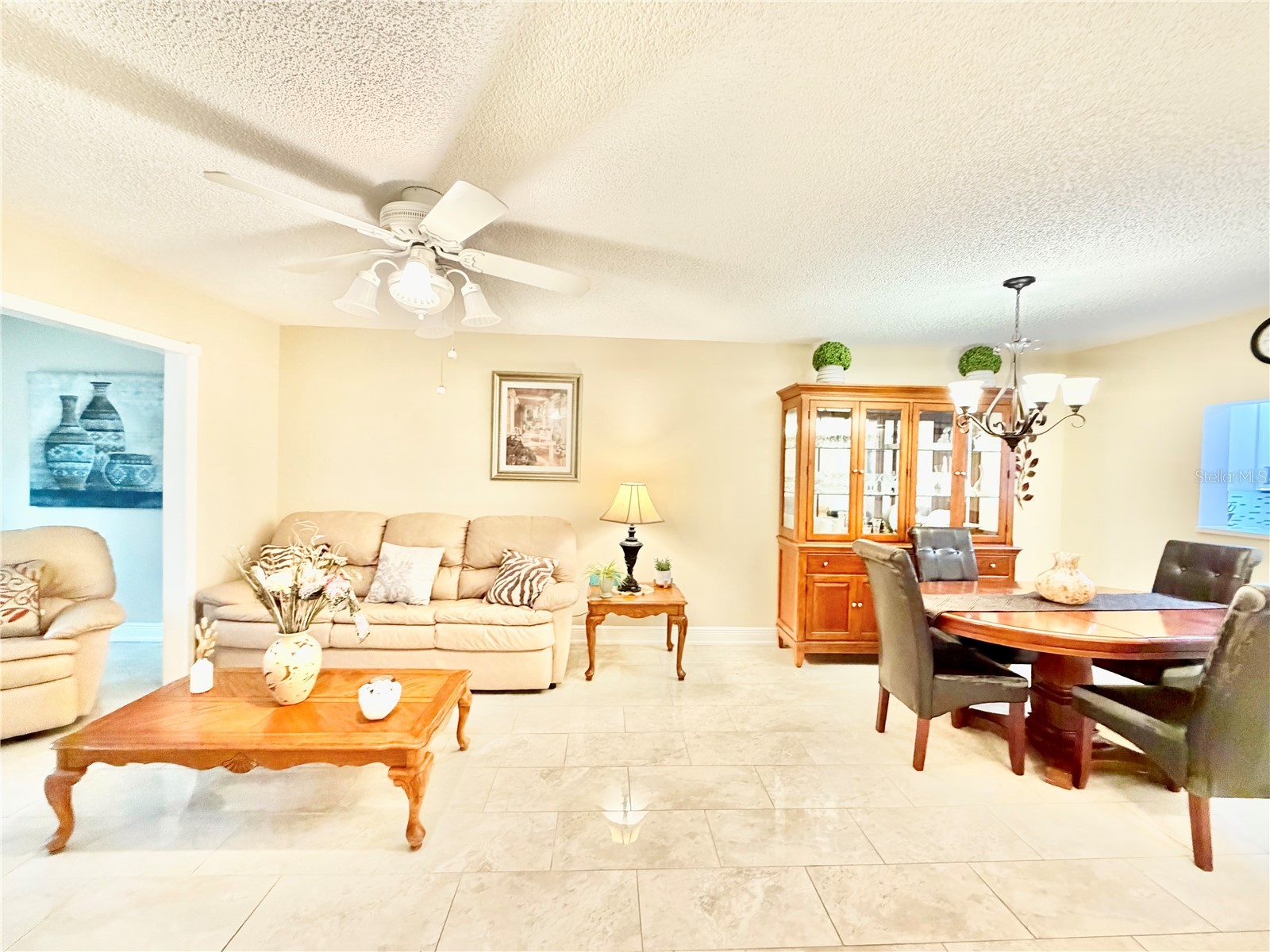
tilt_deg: -1.1
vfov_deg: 85.7
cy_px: 476
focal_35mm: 14
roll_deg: -1.1
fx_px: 514
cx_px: 635
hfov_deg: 102.1
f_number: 2.2
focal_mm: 2.22
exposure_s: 1/60
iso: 640
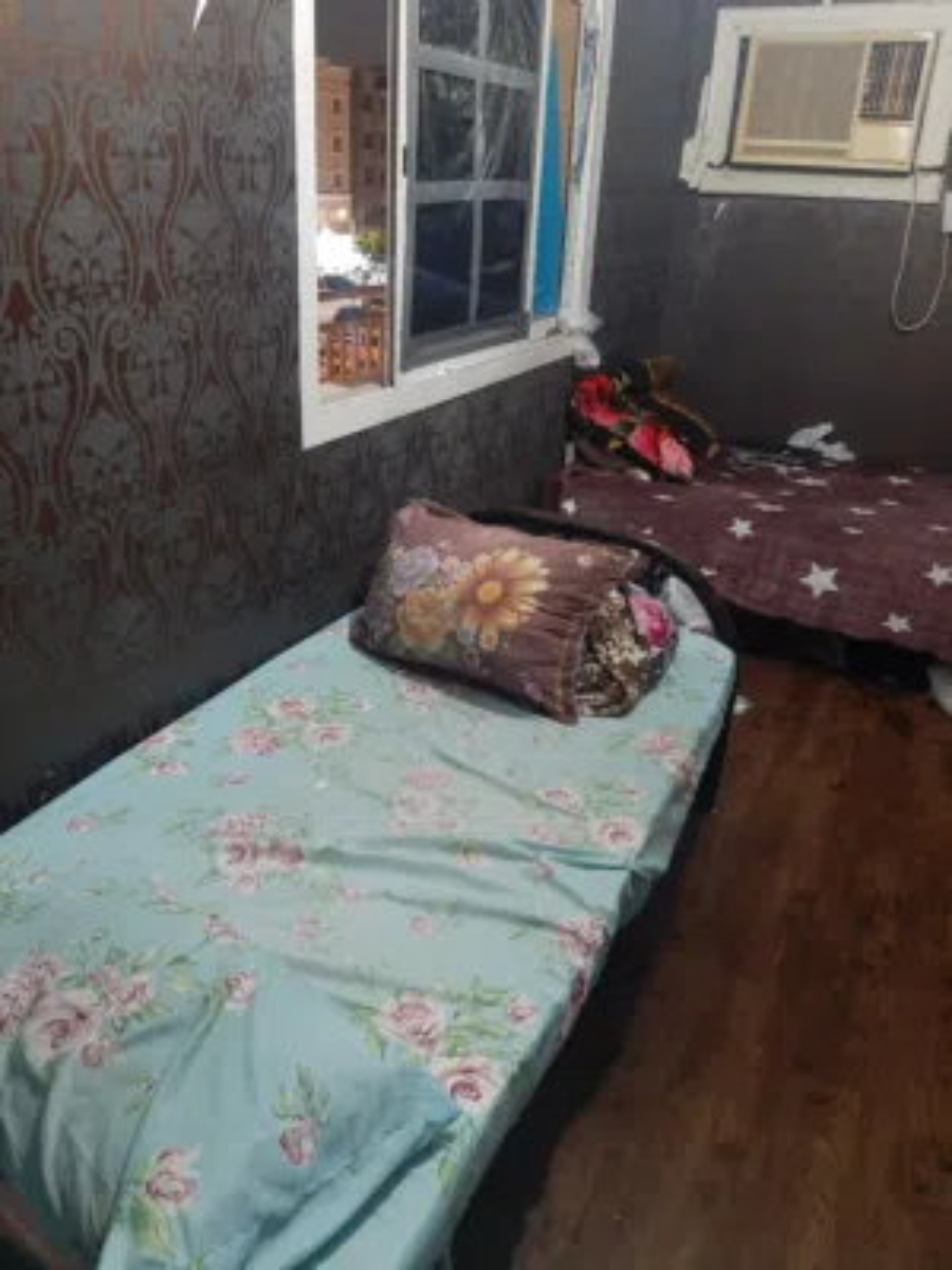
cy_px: 635
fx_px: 953
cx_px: 476
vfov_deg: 67.3
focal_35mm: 26
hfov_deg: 53.1
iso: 500
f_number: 1.7
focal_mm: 3.93
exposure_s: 1/20
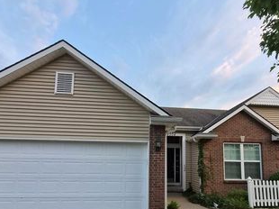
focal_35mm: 21
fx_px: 169
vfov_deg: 61.1
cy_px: 146
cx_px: 149
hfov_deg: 78.9
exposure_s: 1/359
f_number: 2.2
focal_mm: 1.7
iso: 125
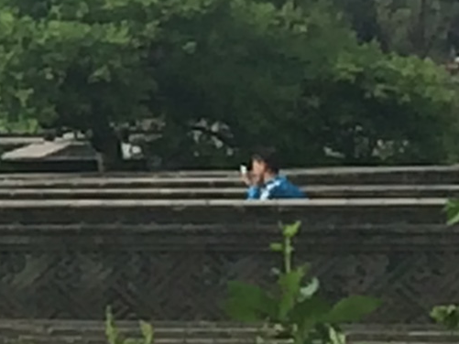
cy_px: 39
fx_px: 2507
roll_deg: +1.7
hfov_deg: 8.7
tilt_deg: +1.1
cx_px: -904
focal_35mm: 189
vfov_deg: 7.8
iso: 32
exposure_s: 1/2033
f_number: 2.2
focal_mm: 4.15
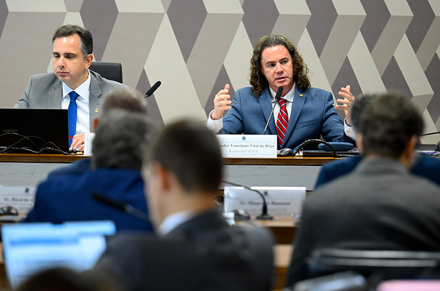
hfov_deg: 9.2
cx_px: 220
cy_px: 146
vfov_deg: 6.1
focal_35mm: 225
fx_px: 2745
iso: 2000
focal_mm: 150
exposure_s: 1/160
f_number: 2.8
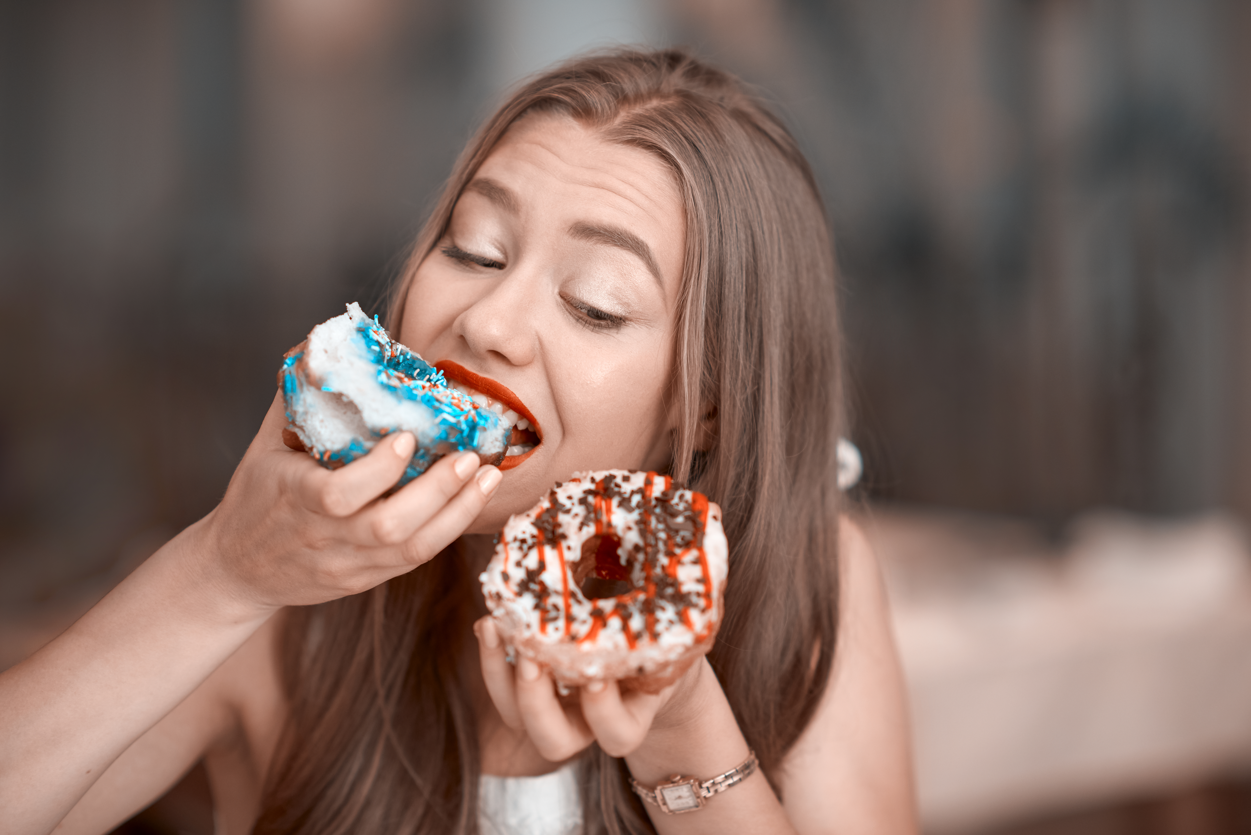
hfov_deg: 23.9
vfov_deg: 16.1
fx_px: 2955
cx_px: 626
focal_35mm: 85
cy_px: 418
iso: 200
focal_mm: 85
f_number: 2
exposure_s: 1/125
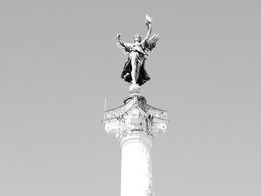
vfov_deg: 13.5
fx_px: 830
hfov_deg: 17.9
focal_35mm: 110
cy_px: 98
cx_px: 130
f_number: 6.3
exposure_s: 1/250
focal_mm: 55
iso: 200
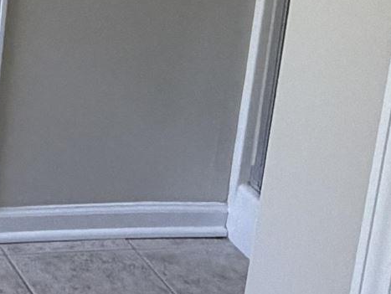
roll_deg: -0.2
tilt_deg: -12.5
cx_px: -322
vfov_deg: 15.0
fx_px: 1040
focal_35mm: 92
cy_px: -143
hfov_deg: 17.2
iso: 250
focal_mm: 2.22
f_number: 2.2
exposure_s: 1/121
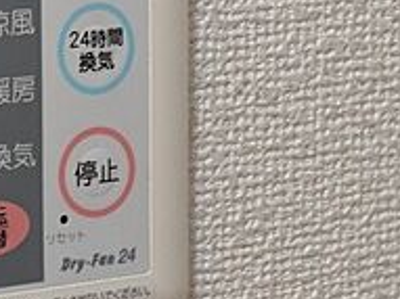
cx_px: -61
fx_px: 1975
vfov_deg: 8.7
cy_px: 111
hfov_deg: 11.4
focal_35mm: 171
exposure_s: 1/60
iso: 471
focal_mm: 5.43
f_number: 1.89
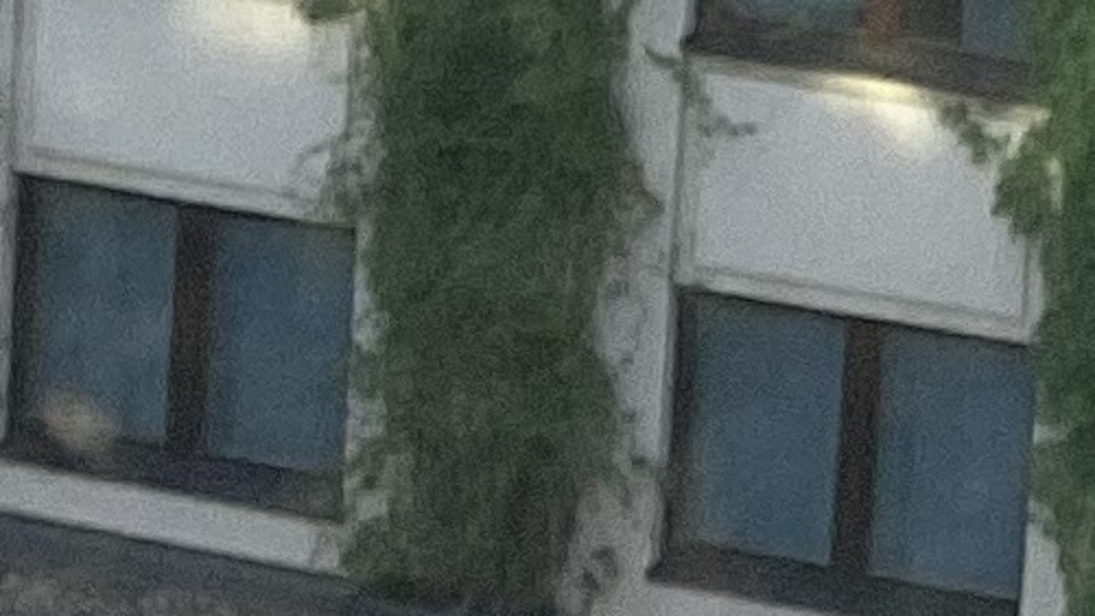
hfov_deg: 9.2
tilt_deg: -7.1
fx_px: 6389
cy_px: -826
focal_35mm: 220
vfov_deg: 5.4
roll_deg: -3.7
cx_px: 2170
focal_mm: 3.3
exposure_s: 1/100
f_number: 2.4
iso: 32
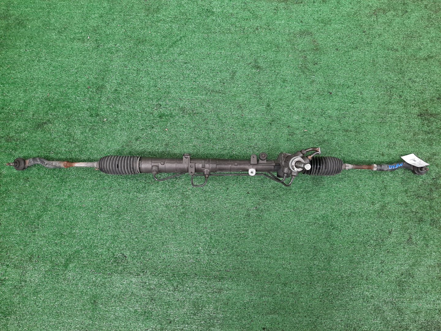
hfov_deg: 67.3
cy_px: 166
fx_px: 331
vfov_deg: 53.1
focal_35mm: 26
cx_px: 220
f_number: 1.7
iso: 97
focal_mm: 3.93
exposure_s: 1/50
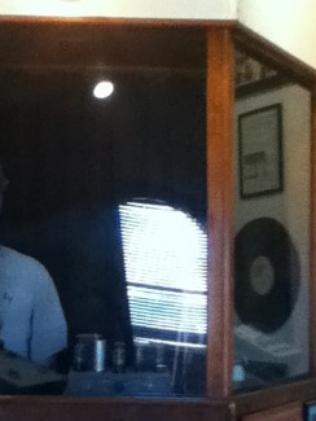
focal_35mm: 63
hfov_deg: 23.0
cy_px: 293
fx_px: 766
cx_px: 71
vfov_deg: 30.4
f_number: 2.4
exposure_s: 1/30
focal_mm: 3.85
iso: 400
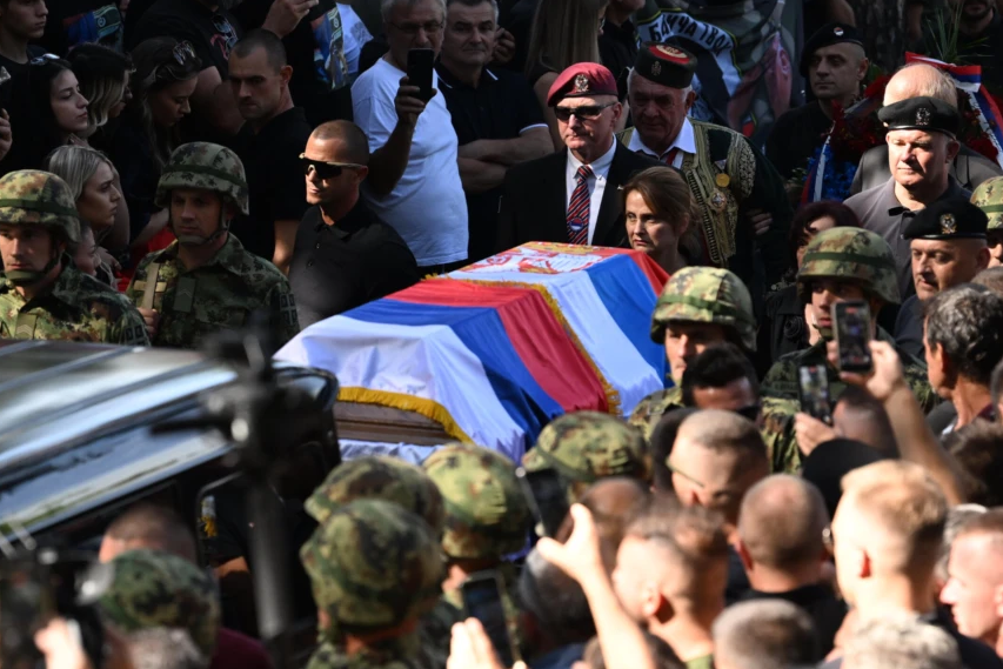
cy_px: 359
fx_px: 8025
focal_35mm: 288
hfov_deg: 7.2
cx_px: 539
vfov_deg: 4.8
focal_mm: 160
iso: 1000
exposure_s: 1/2000
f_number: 4
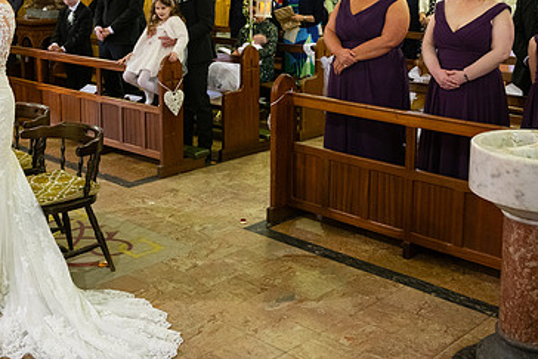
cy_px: 76
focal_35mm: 51
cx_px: 225
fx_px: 762
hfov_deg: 38.8
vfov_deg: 26.1
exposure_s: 1/160
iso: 1250
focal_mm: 32
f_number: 3.5
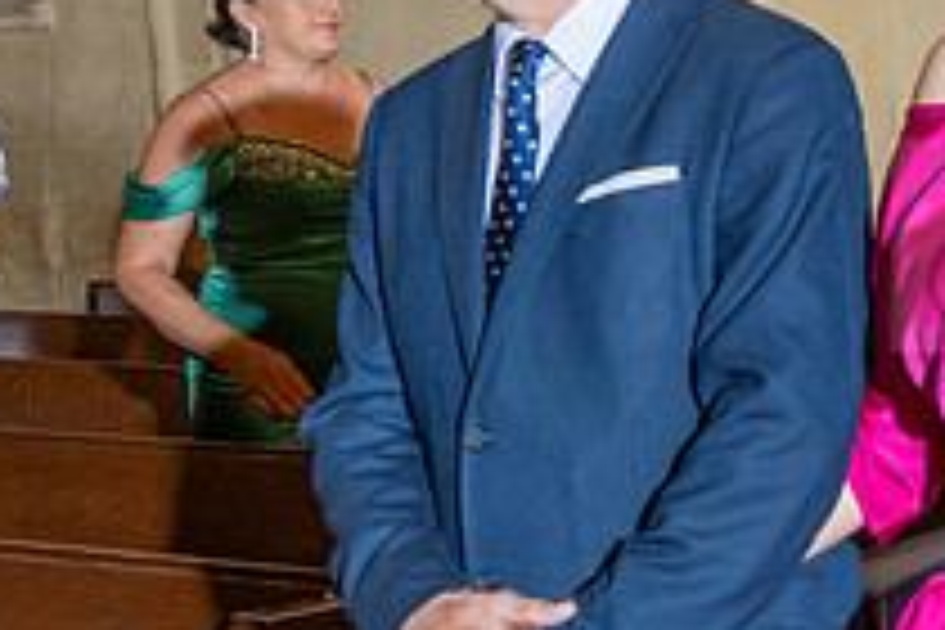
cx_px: 1812
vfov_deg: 12.3
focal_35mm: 111
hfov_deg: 15.3
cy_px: 415
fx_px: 2914
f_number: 4.5
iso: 1000
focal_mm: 24
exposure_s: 1/160
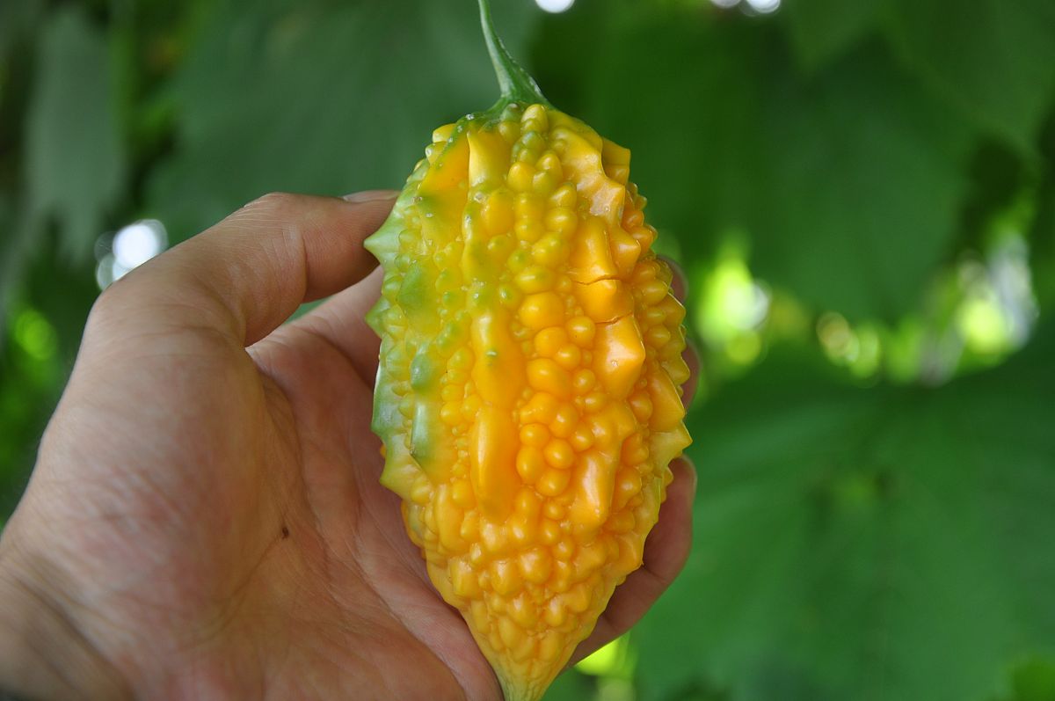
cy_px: 350
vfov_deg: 18.9
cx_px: 528
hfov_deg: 28.1
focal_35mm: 72
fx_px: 2107
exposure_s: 1/80
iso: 250
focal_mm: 48
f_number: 4.8
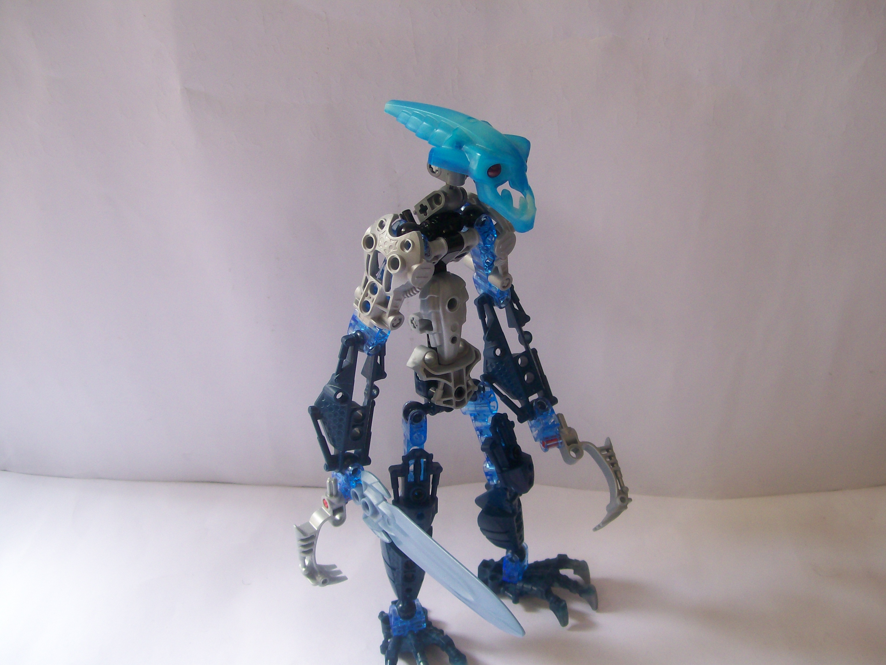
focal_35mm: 36
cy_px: 332
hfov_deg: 51.4
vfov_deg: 39.7
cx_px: 443
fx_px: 921
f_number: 2.7
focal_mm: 6
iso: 80
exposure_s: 1/61.7
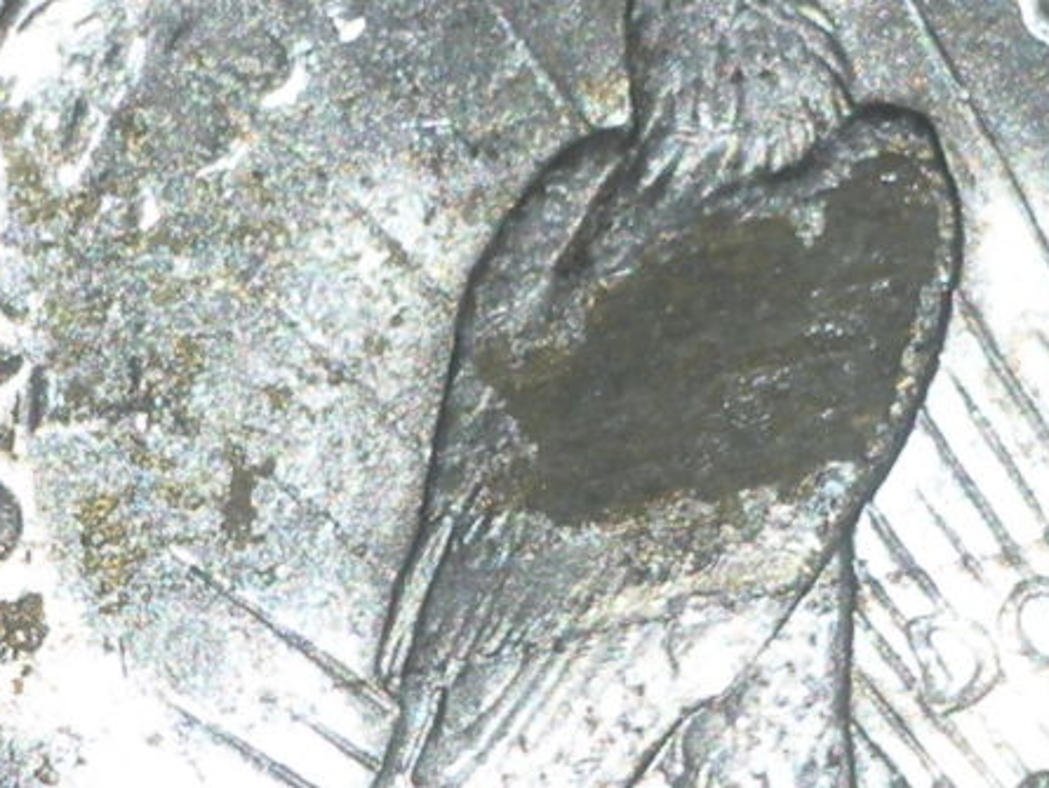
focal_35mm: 167
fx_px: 5063
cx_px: 480
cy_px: 366
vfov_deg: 8.9
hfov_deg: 11.8
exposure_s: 1/125
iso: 64
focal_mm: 26
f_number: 5.4
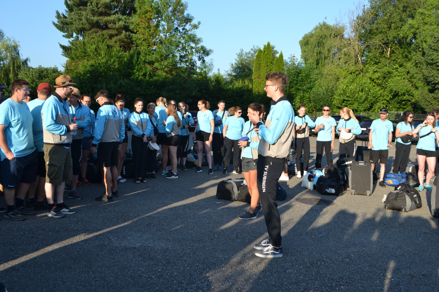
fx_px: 402
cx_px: 220
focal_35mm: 33
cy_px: 146
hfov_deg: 57.2
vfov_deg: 40.0
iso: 100
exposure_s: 1/160
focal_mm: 22
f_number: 6.3
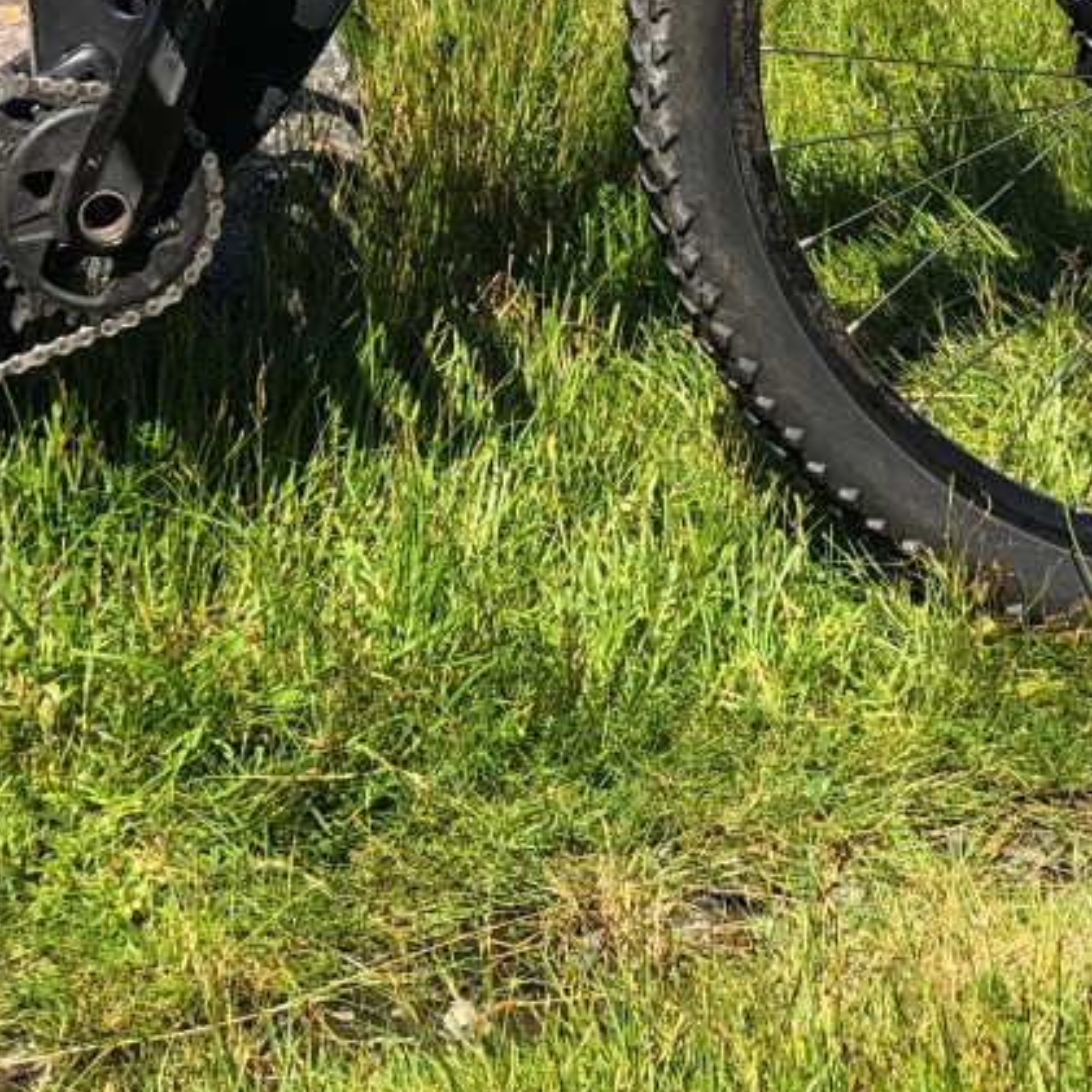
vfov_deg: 17.4
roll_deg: +0.2
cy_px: -328
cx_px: 309
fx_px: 3355
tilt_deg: -10.1
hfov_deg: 18.4
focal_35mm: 94
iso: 20
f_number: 1.8
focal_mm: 3.99
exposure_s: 1/1656
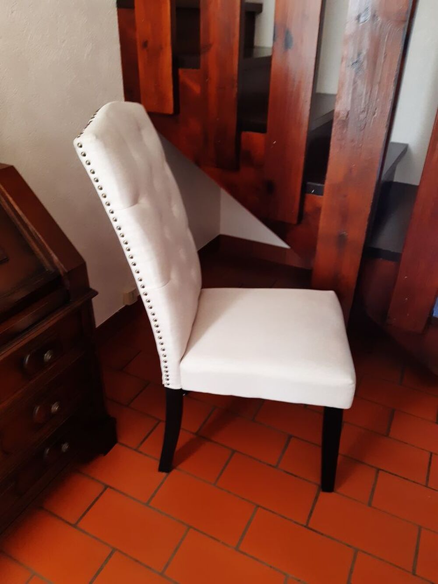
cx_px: 219
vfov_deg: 67.3
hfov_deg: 53.1
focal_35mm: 26
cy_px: 292
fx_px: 439
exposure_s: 1/25
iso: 200
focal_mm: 3.92
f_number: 1.7
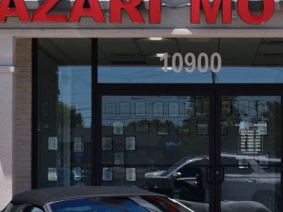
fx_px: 1185
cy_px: 170
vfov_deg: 10.2
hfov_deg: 13.6
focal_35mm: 145
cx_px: 195
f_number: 11
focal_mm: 38
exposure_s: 1/500
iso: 360
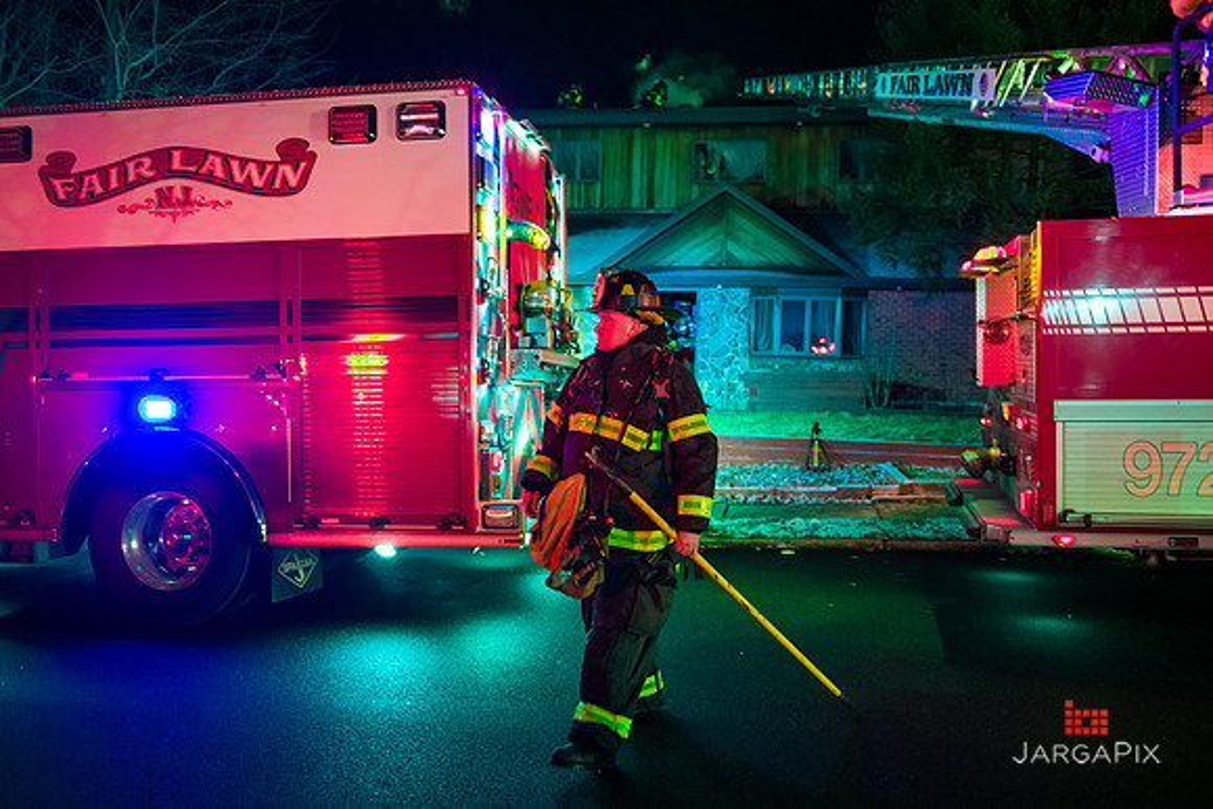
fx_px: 1045
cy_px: 404
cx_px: 606
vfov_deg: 42.3
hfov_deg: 60.3
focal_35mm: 31
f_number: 3.2
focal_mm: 31
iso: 1600
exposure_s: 1/125
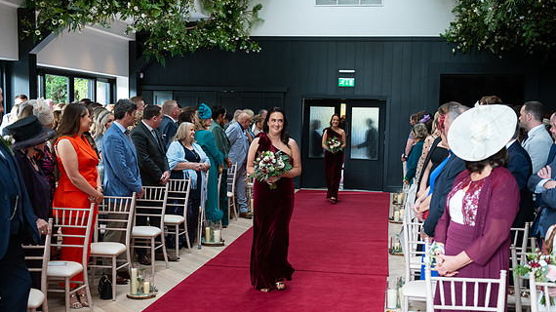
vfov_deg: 24.8
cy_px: 186
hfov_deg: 42.9
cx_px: 277
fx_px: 707
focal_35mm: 48
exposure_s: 1/160
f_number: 3.5
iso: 640
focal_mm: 45
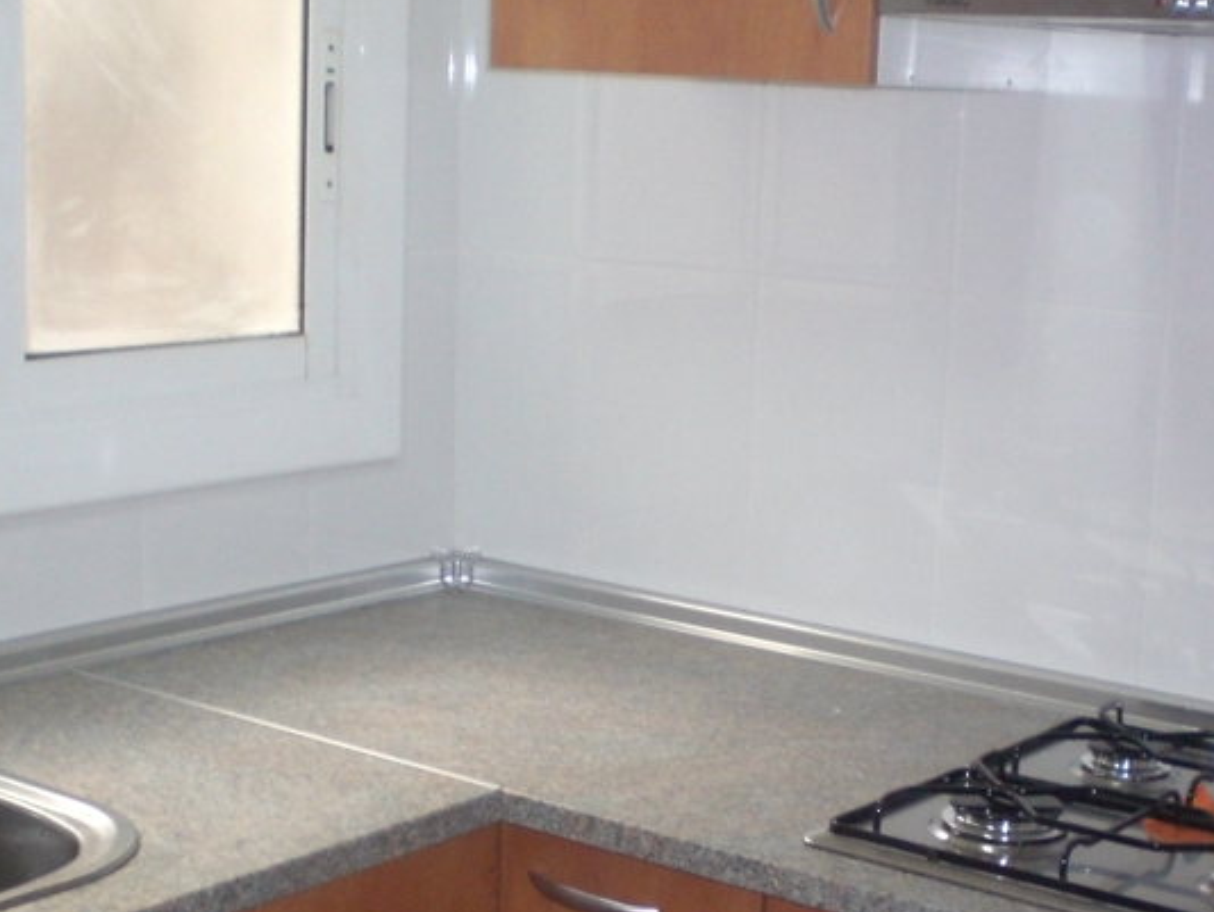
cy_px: 622
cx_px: 750
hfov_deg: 30.1
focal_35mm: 64
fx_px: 2246
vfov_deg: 22.8
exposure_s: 1/60
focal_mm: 6.3
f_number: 3.1
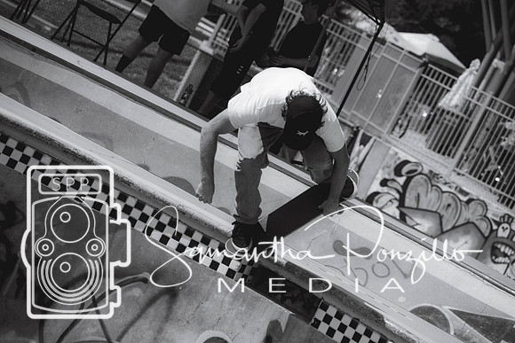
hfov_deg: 10.2
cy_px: 172
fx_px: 2897
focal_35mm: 202
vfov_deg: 6.8
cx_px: 258
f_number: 5.6
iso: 220
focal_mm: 135
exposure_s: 1/2000
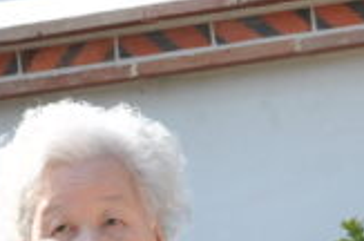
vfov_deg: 3.8
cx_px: 337
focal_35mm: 359
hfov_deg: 5.7
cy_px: 538
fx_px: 3623
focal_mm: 38
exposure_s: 1/250
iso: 200
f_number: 8
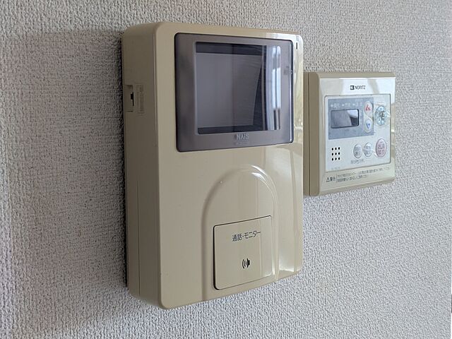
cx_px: 226
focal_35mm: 51
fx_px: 666
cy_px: 170
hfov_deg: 37.5
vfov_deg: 28.6
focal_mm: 5.43
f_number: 1.89
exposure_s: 1/30
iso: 50
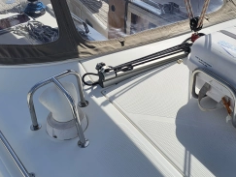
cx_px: 108
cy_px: 45
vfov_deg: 27.7
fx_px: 355
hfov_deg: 36.7
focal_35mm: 52
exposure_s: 1/1350
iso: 10
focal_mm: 6.3
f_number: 1.7
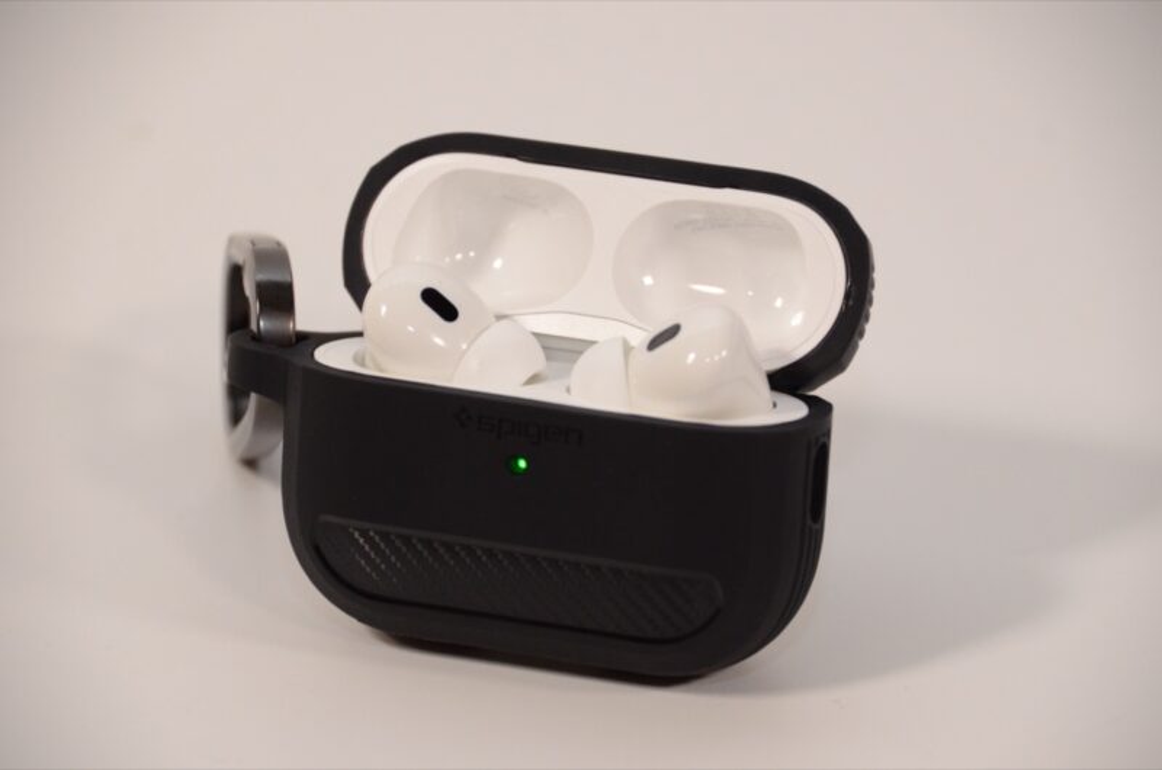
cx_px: 581
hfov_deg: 7.4
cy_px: 385
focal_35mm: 278
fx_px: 8939
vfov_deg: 4.9
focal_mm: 185
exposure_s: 1/100
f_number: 6.3
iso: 1600
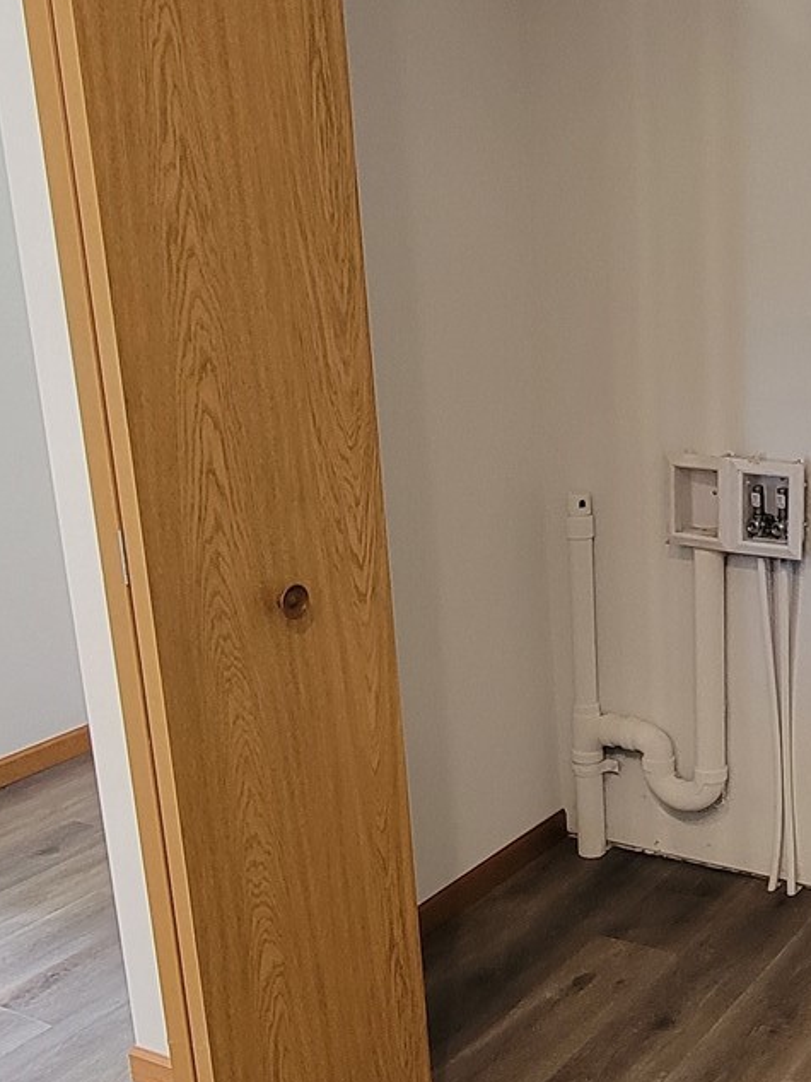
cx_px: 777
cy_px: 601
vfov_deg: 44.7
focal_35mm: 42
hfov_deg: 32.1
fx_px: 1313
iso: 200
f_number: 2.2
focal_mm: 2.2
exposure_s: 1/65.1
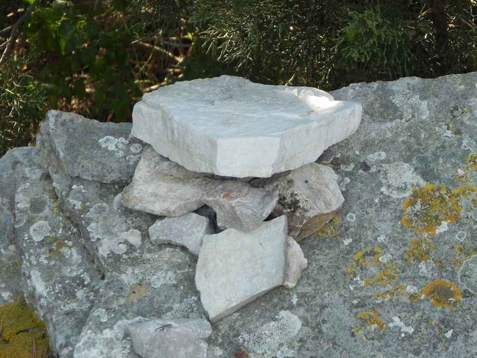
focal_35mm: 196
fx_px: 2702
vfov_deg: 7.6
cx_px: 231
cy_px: 178
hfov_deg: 10.1
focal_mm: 28.8
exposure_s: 1/129
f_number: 4.5
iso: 160
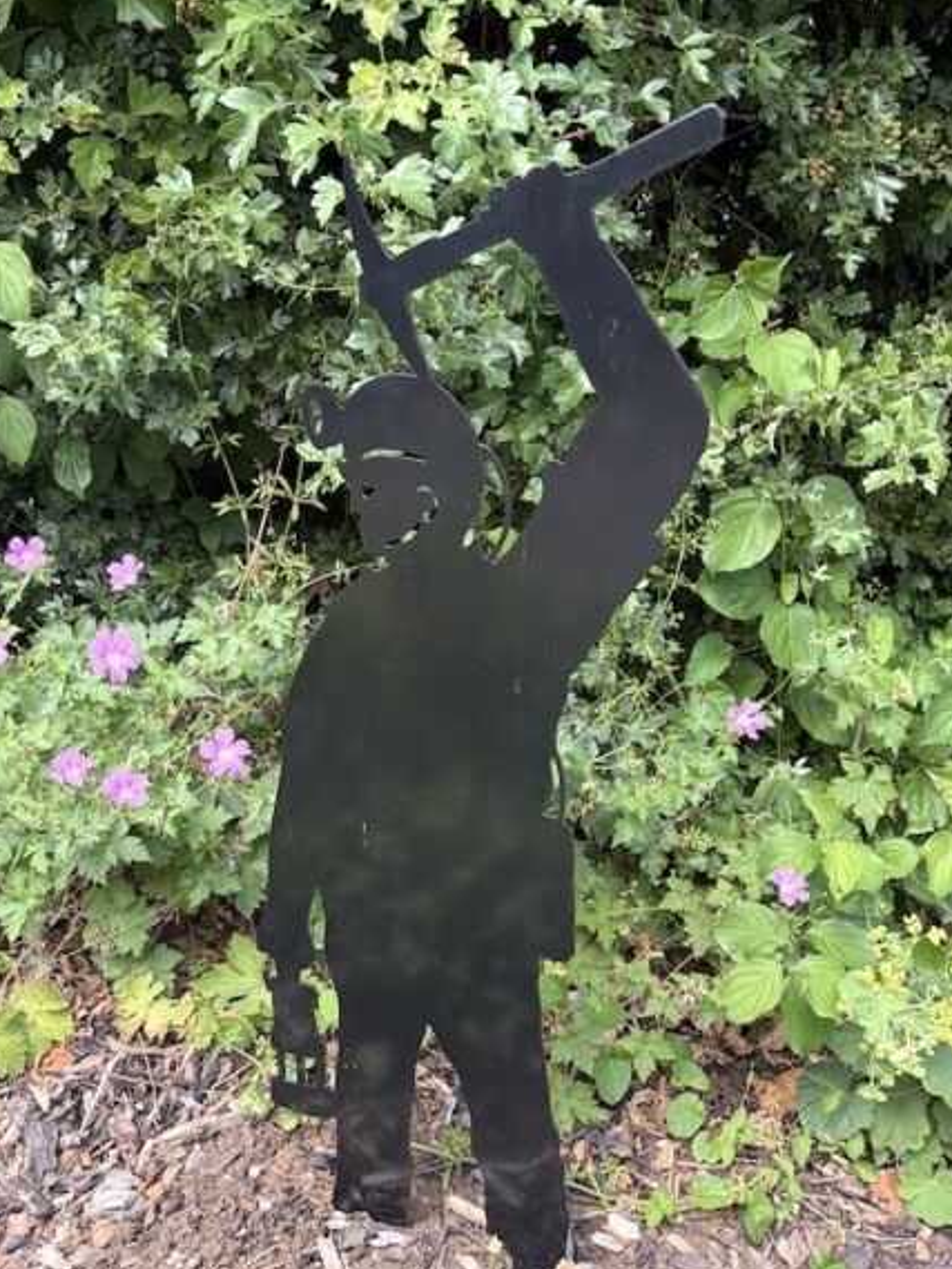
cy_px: 671
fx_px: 1173
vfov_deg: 56.8
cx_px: 538
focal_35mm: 32
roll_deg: -2.6
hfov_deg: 44.1
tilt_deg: -21.6
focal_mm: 5.96
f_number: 1.6
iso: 50
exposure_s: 1/392
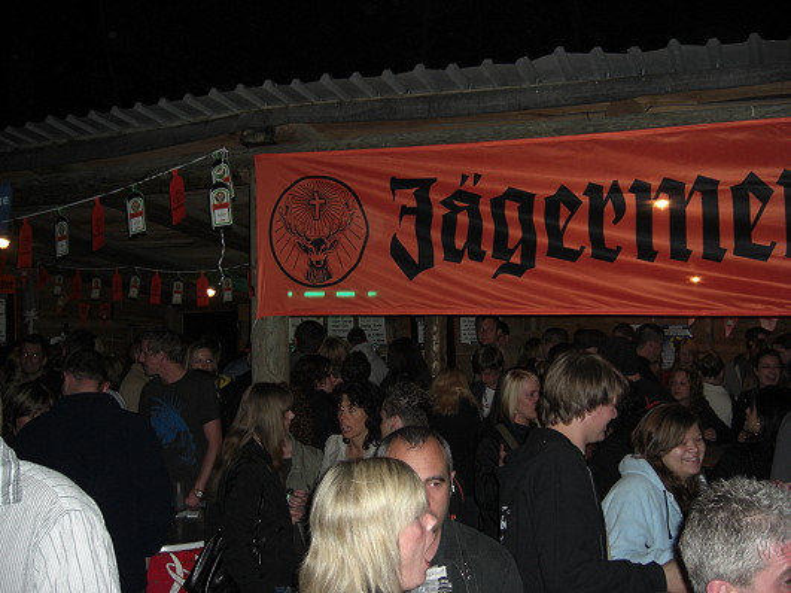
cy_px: 296
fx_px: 868
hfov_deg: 49.0
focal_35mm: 38
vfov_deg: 37.7
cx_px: 396
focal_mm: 7.9
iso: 200
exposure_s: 1/60
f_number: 2.8
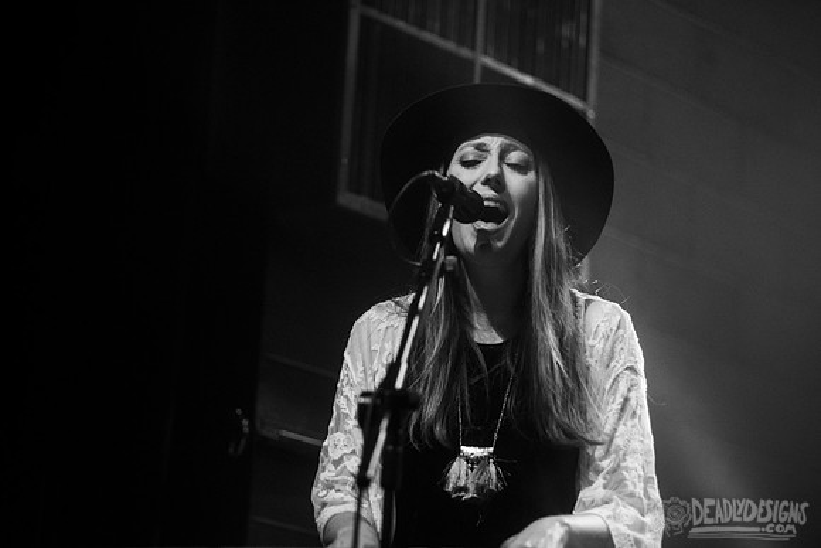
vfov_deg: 10.2
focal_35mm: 135
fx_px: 3079
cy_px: 274
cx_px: 410
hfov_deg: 15.2
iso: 2500
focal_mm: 135
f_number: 3.2
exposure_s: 1/160
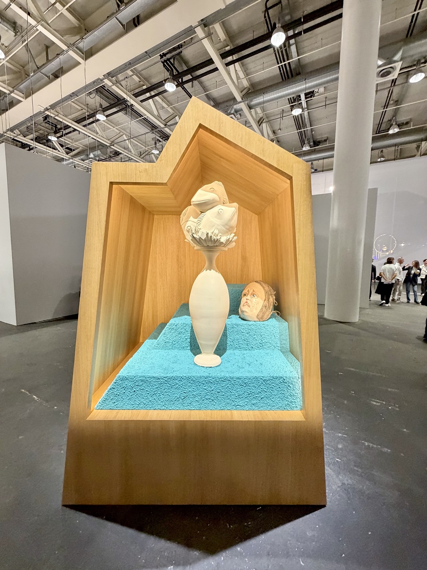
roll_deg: -1.3
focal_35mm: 14
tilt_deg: -10.1
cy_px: 285
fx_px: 230
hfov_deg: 85.7
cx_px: 214
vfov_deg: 102.1
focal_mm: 2.22
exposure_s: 1/60
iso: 400
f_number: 2.2
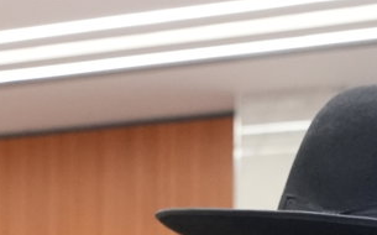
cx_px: 126
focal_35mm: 178
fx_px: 1827
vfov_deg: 7.0
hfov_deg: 11.8
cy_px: 556
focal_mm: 38
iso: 8000
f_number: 6.3
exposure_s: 1/200
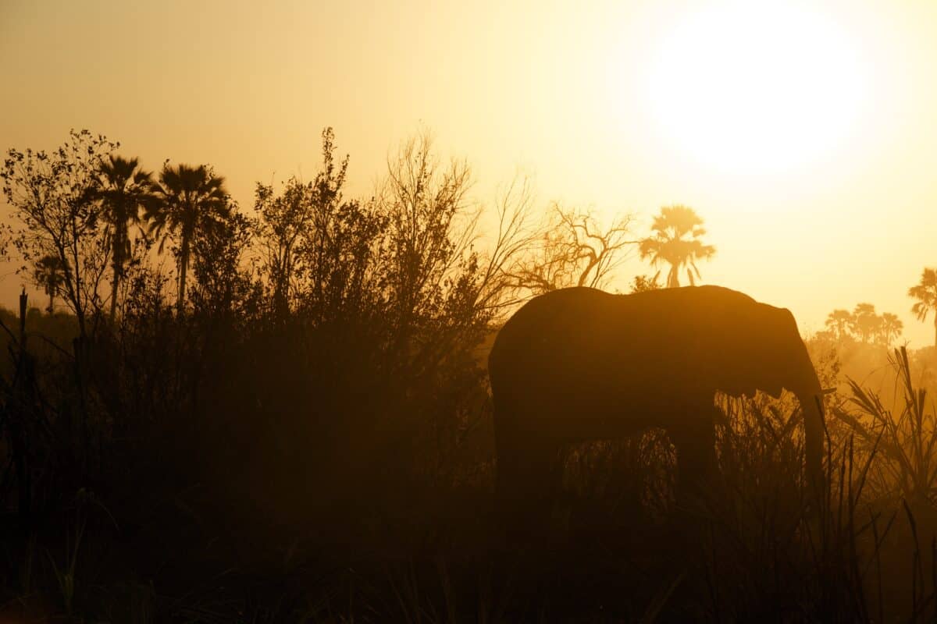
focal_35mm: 142
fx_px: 3709
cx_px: 468
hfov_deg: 14.4
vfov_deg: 9.6
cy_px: 312
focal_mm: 95
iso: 100
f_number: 10
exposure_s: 1/500
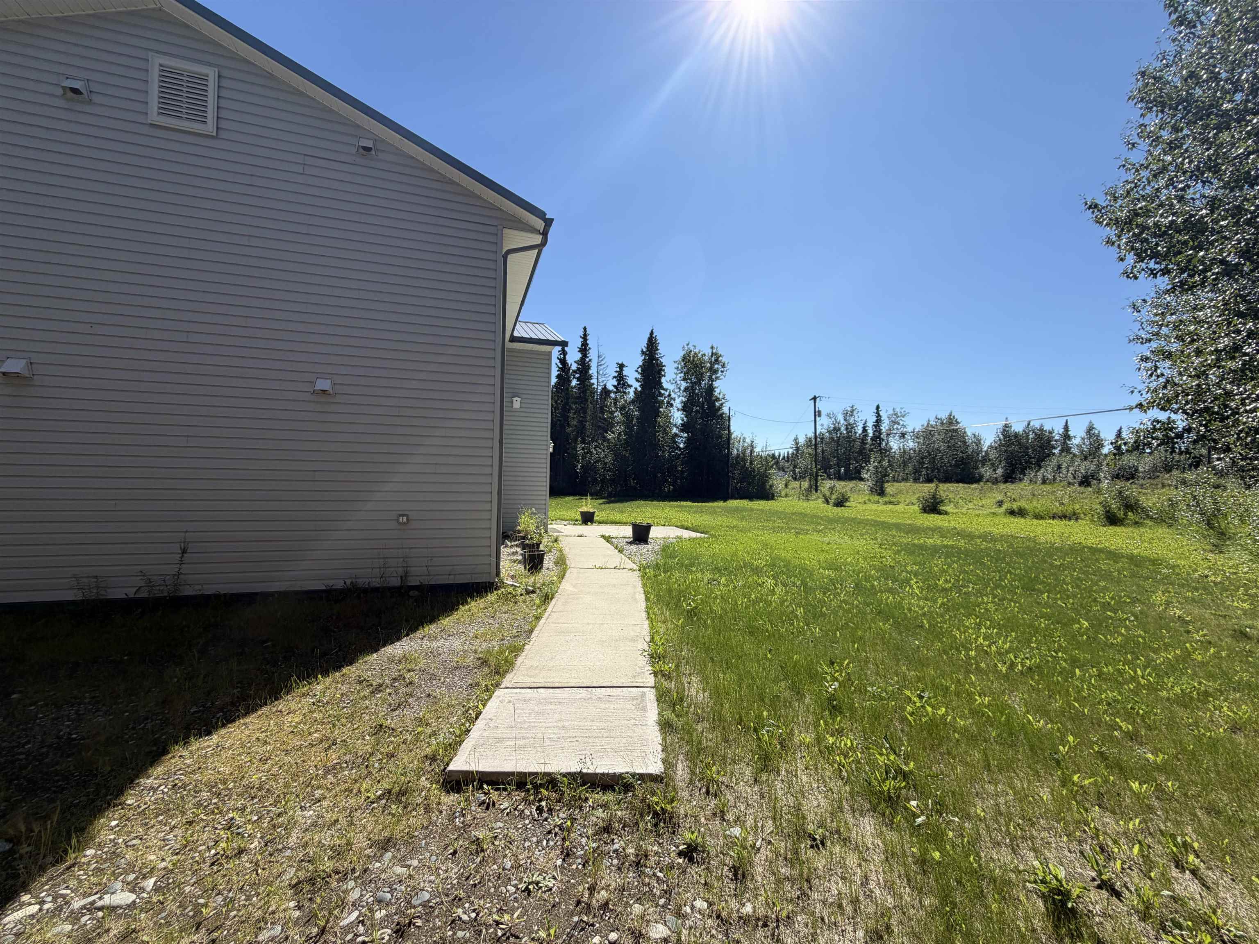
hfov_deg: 102.1
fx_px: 509
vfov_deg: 85.7
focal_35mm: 14
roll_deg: -1.4
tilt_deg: +1.8
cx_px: 630
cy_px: 472
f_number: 2.2
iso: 25
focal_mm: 2.22
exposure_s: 1/914
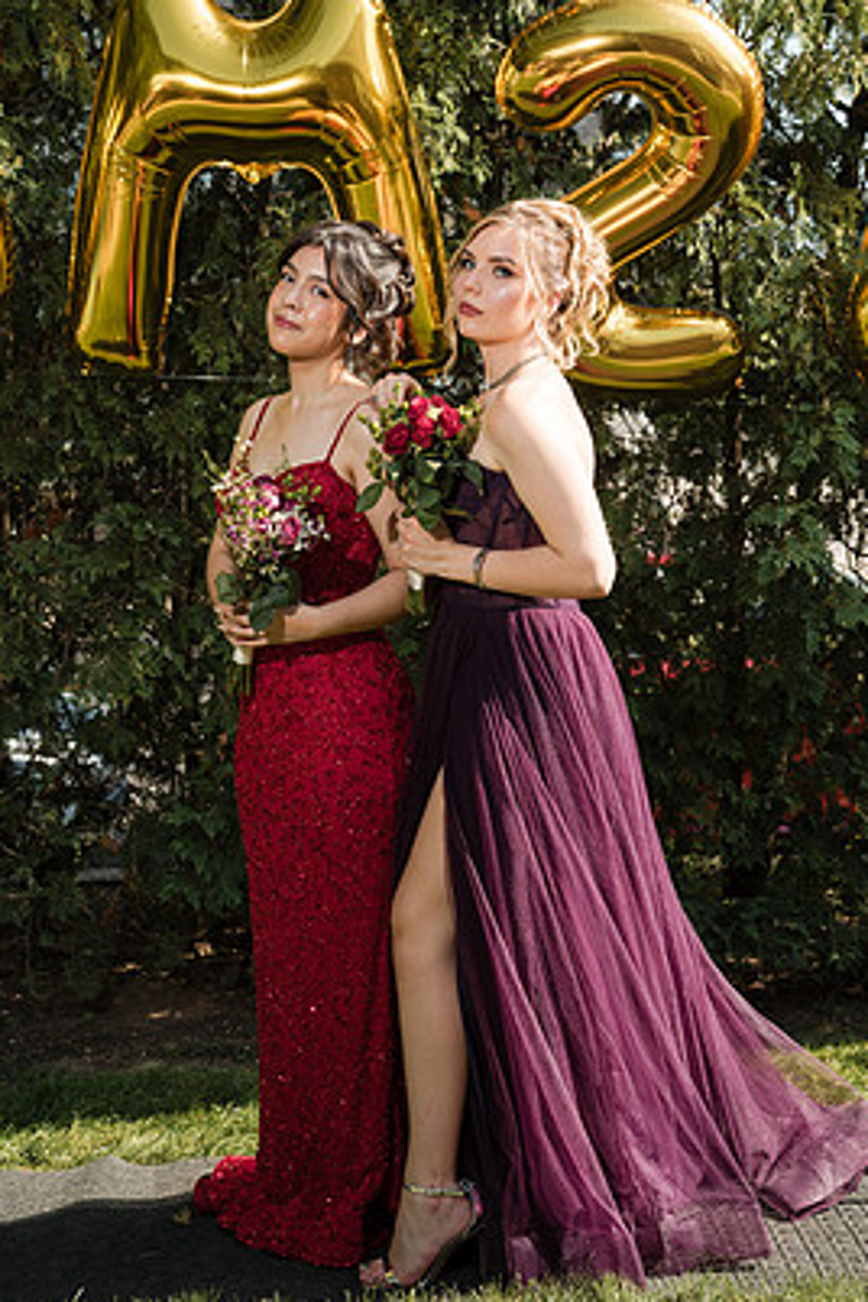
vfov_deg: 31.0
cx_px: 470
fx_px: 2351
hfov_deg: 20.9
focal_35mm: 65
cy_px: 677
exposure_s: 1/250
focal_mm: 58
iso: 100
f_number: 5
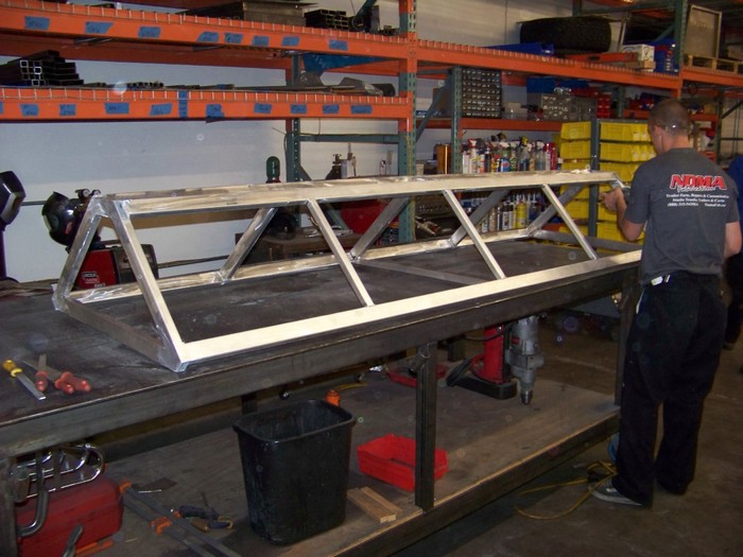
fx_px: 773
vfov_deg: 39.7
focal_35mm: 36
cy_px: 278
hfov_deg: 51.4
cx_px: 372
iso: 200
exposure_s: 1/30
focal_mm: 5.85
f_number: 2.8
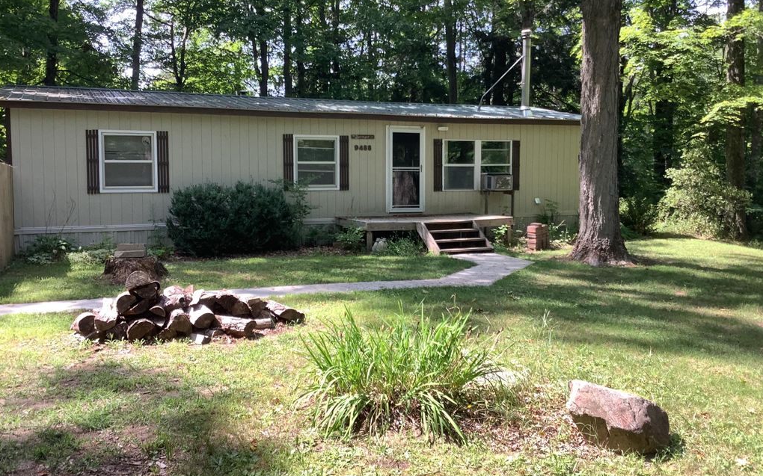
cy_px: 220
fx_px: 686
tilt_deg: -3.3
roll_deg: +0.1
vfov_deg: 38.3
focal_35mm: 33
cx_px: 382
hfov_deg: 58.2
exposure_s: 1/195
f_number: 2.4
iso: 25
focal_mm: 3.3
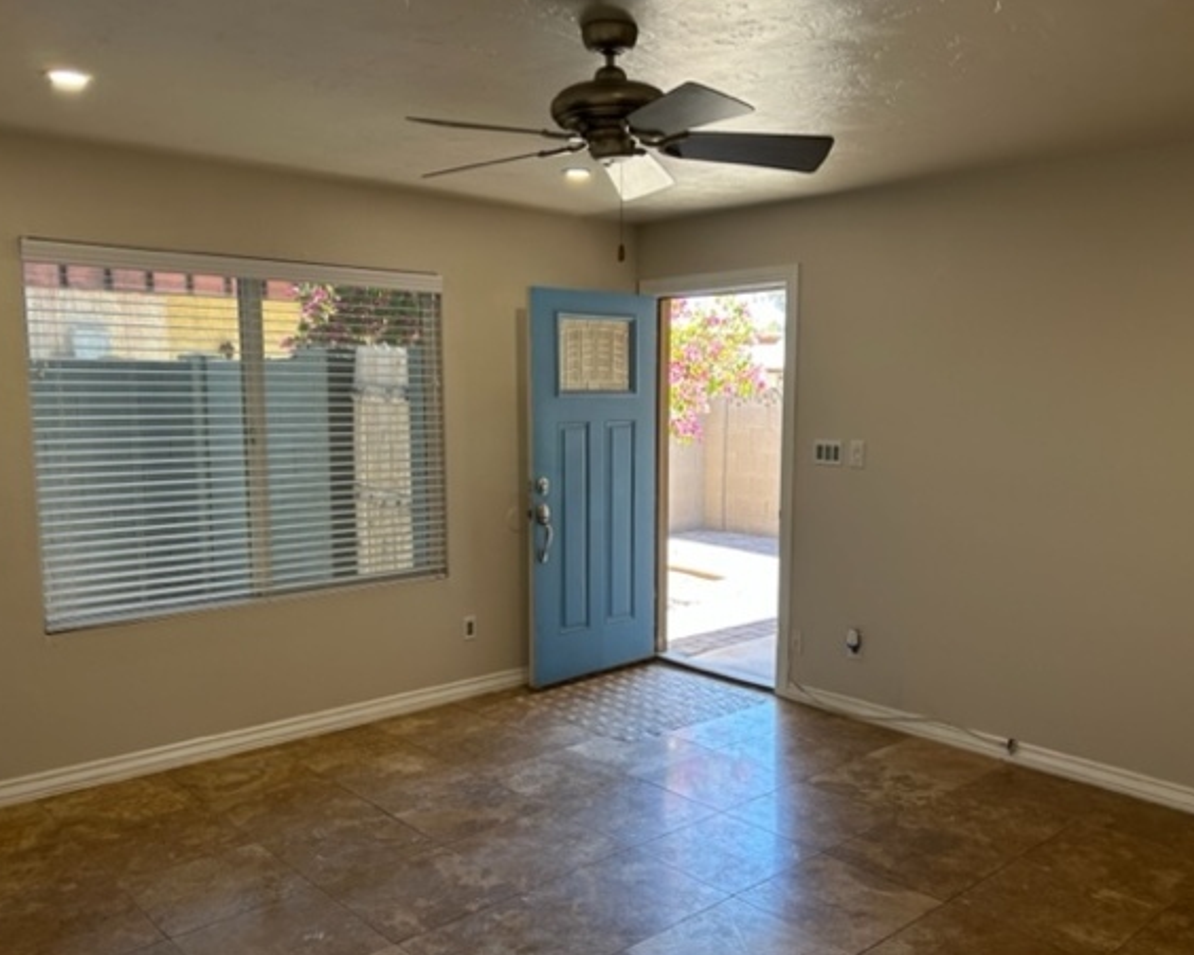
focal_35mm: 30
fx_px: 1060
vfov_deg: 48.4
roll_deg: -0.1
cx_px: 607
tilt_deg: -7.0
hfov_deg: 58.8
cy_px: 527
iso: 40
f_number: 1.5
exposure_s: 1/162
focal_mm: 5.7
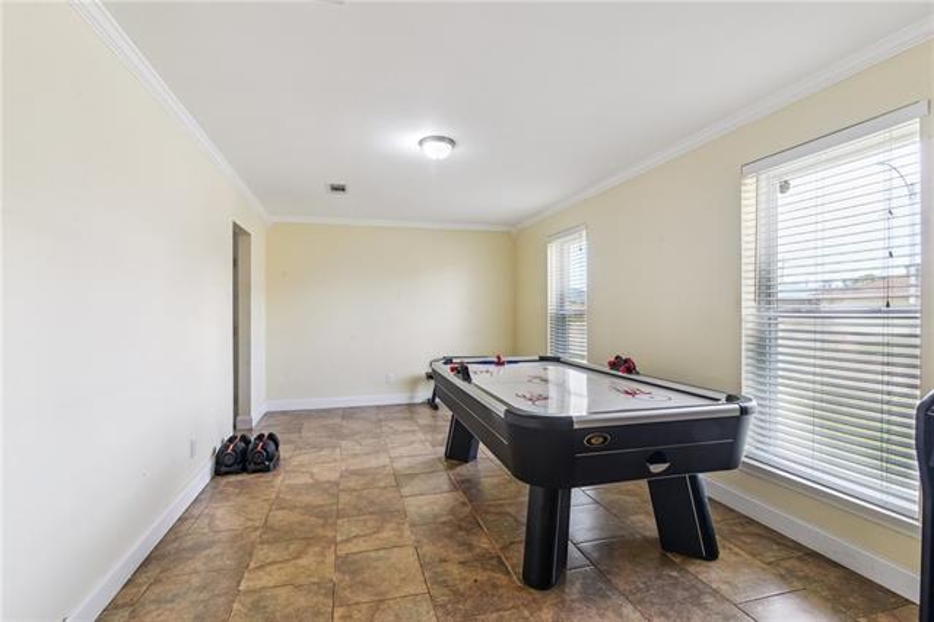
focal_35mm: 16
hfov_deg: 96.8
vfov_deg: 73.7
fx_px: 415
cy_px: 311
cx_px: 467
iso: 400
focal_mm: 16
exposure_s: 1/8
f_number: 13
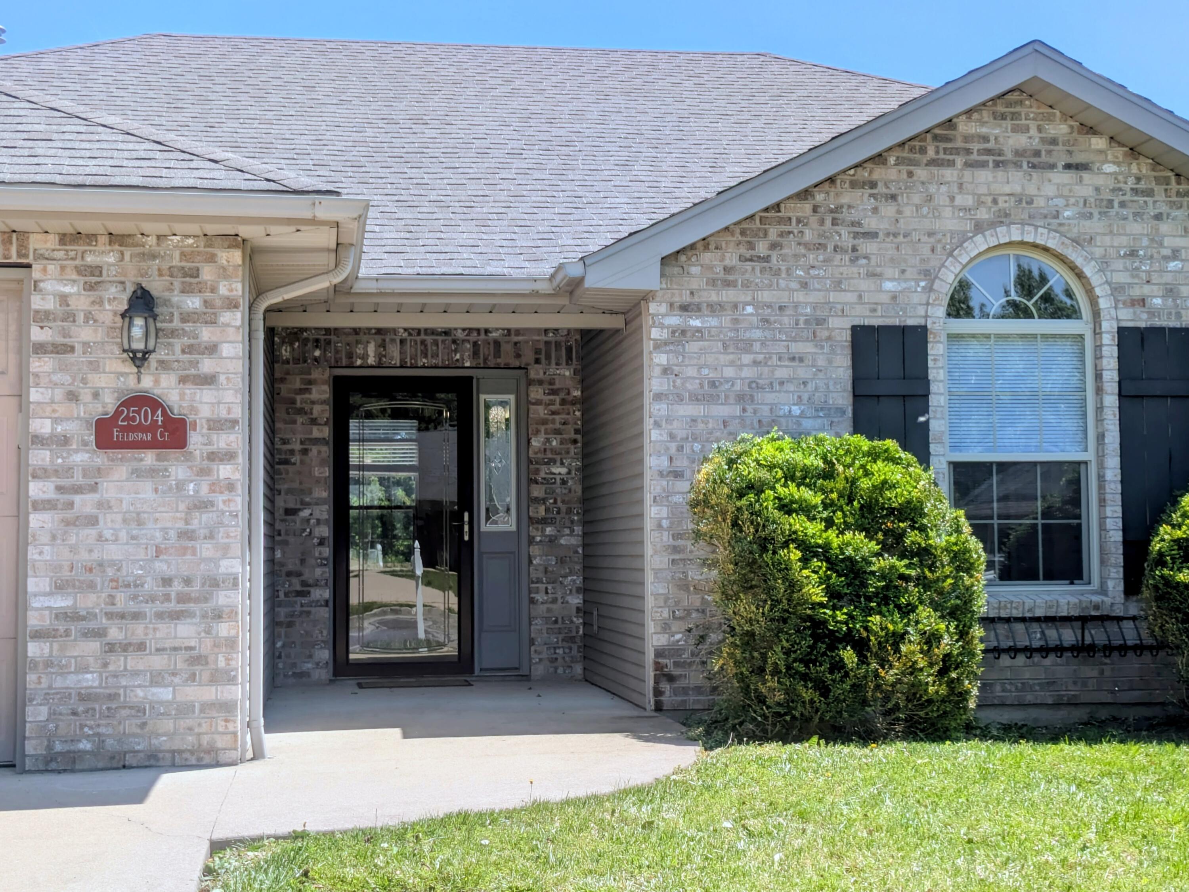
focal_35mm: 51
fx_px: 1752
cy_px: 446
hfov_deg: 37.5
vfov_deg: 28.6
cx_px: 594
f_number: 1.89
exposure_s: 1/1639
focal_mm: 5.43
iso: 60
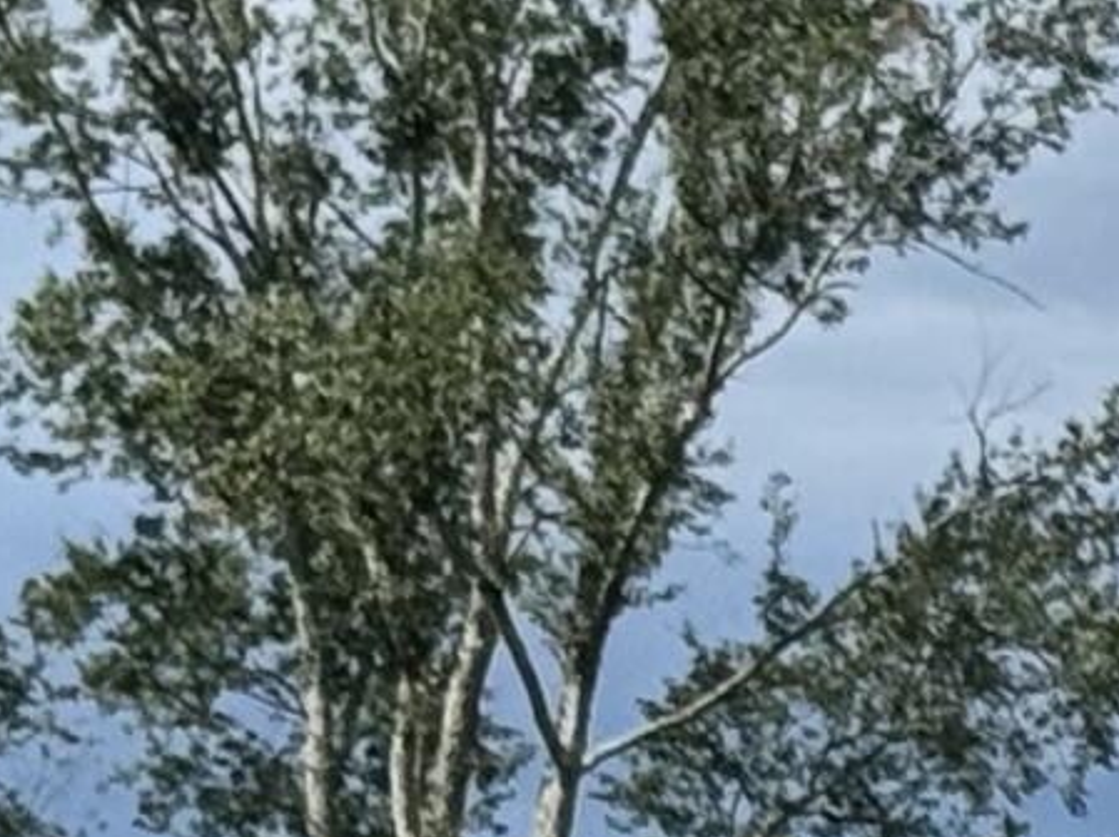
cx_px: 1196
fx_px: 10368
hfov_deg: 6.2
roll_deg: -1.0
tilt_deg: +1.2
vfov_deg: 4.6
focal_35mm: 321
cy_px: 1365
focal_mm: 6.76
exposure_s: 1/4608
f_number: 1.78
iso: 64
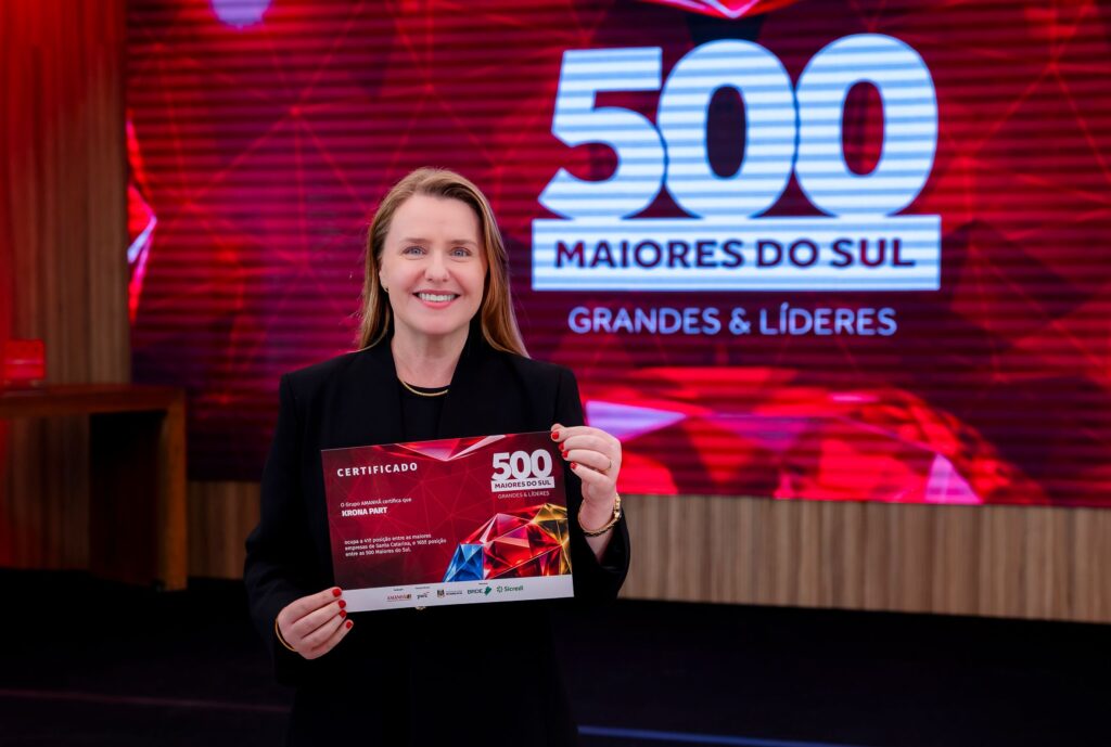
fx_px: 1843
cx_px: 523
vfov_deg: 22.9
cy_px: 388
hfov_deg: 33.5
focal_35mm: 60
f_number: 4
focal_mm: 56
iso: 500
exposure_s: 1/160
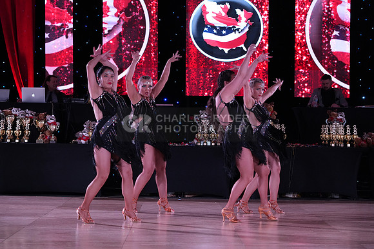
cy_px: 124
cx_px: 187
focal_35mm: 87
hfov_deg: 23.4
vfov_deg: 15.7
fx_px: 904
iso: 2500
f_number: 5
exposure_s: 1/250
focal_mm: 87
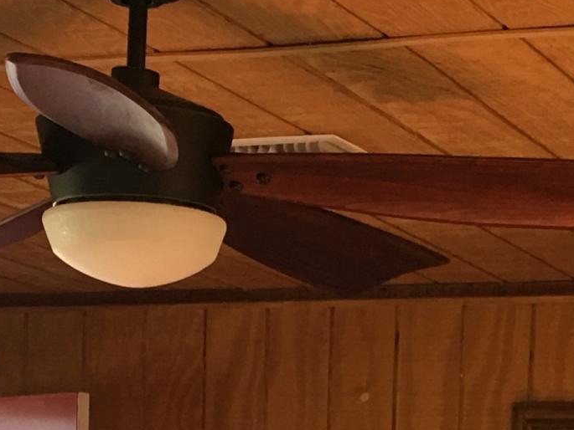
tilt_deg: -5.5
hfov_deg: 15.5
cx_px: 417
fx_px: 2106
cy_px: 851
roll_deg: -2.9
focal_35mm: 127
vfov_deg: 10.7
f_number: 2.2
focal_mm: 4.15
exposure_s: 1/15
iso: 40
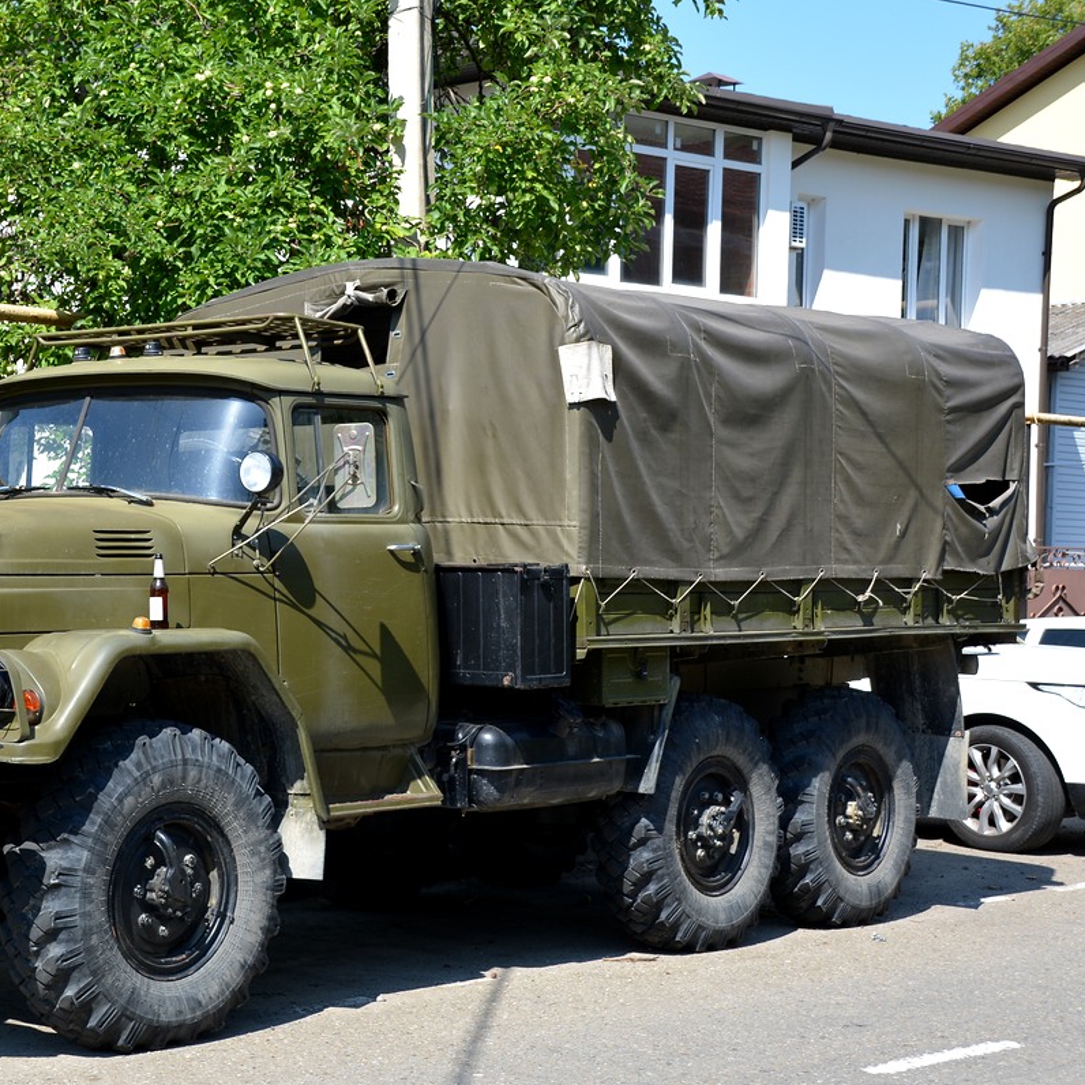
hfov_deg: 23.4
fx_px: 2589
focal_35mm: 73
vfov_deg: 23.7
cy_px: 541
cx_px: 275
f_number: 8
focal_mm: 38
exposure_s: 1/250
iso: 200
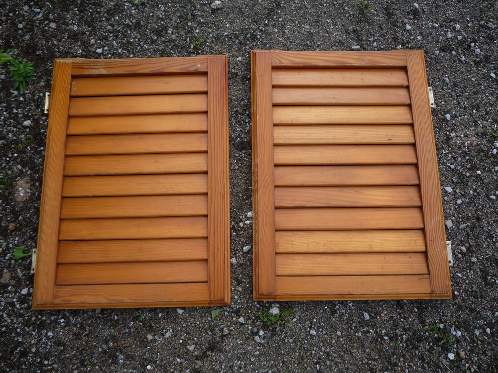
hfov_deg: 60.0
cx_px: 249
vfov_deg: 46.8
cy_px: 186
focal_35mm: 30
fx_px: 432
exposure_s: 1/250
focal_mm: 5.2
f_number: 4
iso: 100
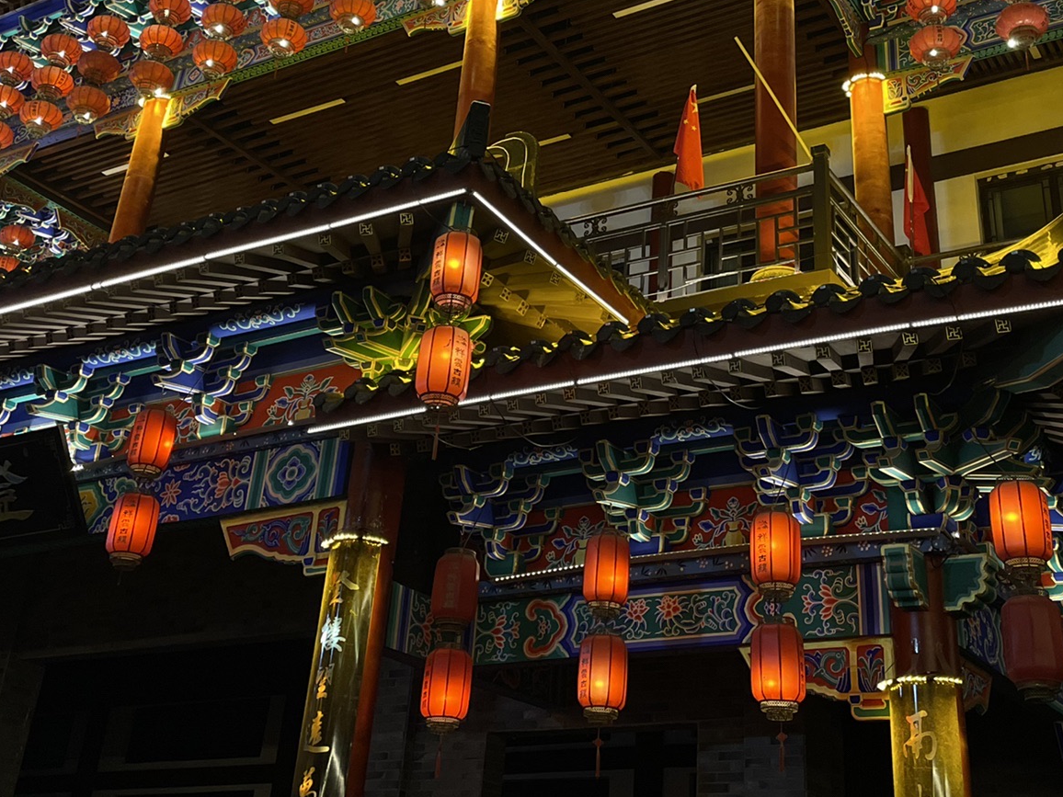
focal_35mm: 45
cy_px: 181
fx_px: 1382
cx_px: 623
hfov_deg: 41.9
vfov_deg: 31.5
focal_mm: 4.2
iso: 160
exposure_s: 1/50
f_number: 1.6
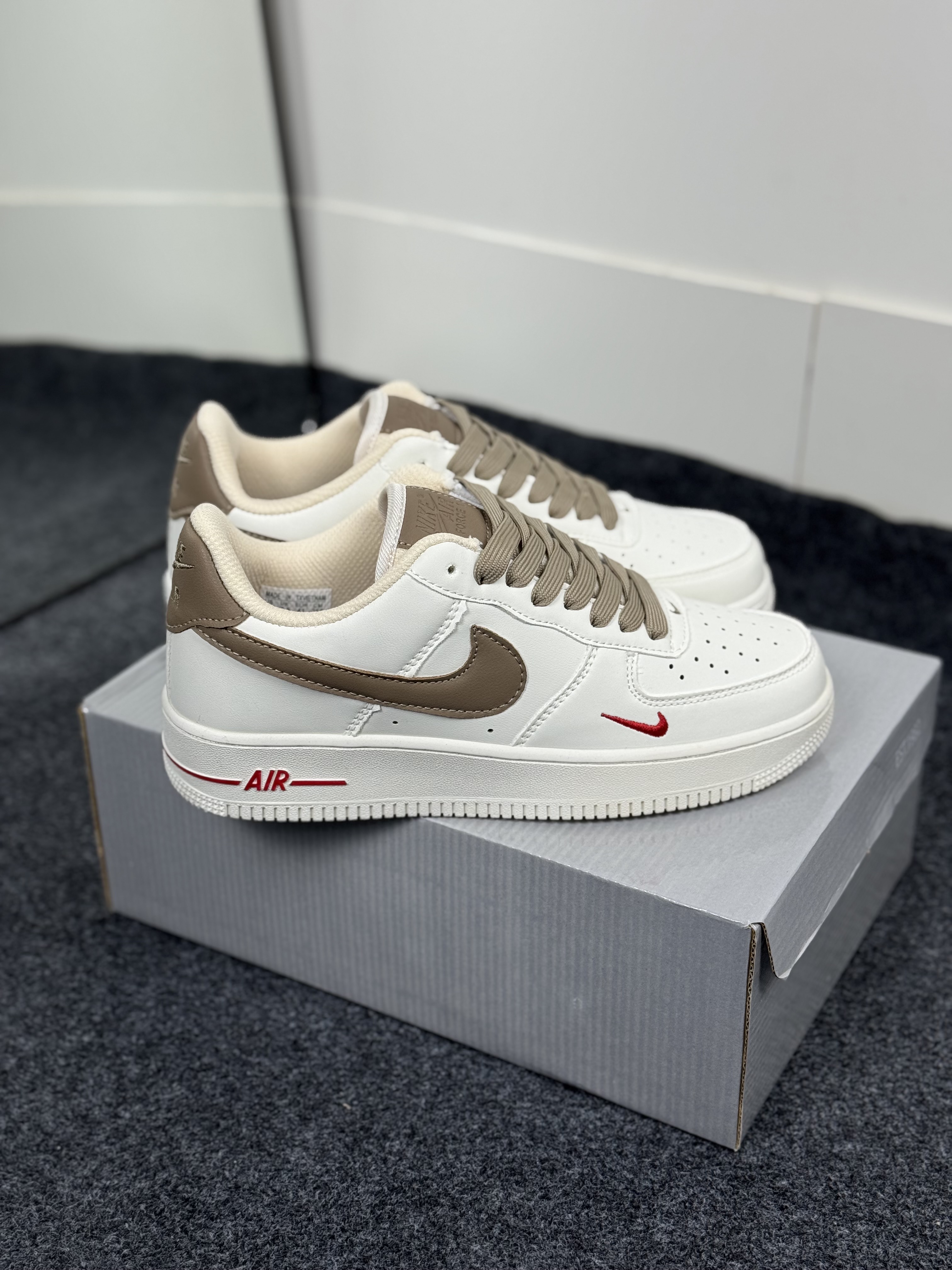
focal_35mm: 48
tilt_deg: -29.7
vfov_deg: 39.7
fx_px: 1760
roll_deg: +0.7
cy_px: 635
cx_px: 476
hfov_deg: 30.3
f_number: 1.78
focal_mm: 6.76
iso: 50
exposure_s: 1/121
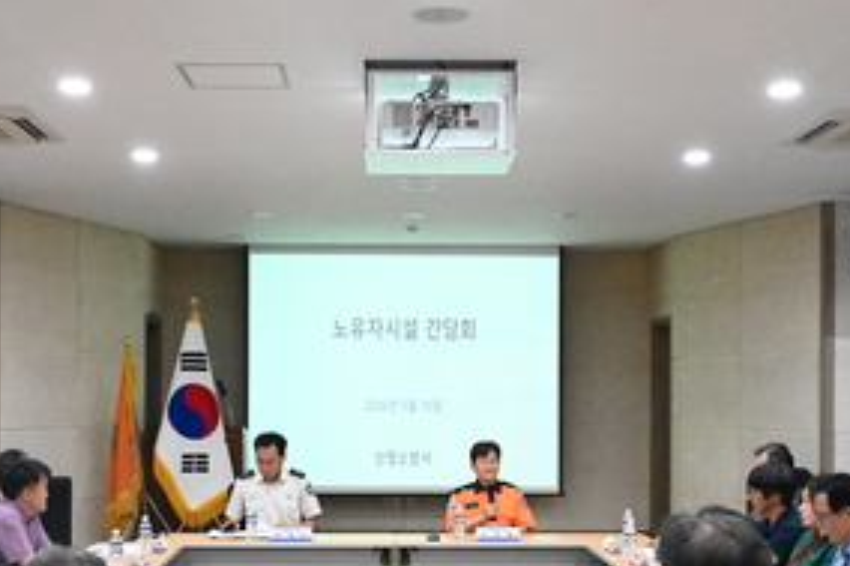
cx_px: 386
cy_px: 394
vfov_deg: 23.6
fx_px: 1345
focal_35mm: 57
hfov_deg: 35.0
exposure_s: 1/800
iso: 32000
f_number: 8
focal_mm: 36
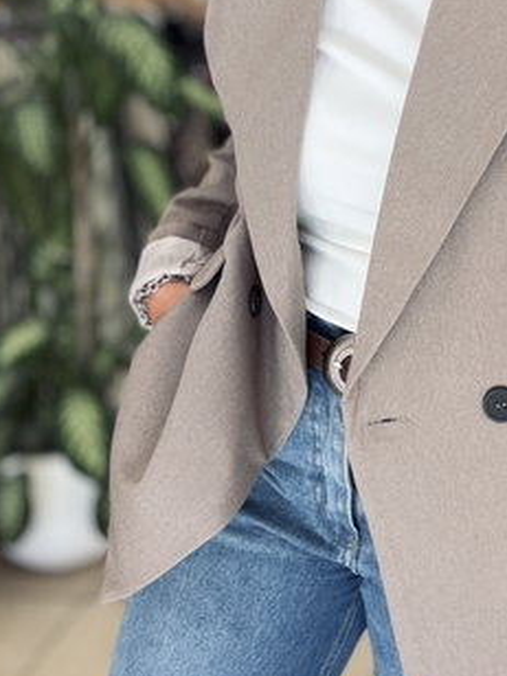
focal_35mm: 52
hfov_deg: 27.4
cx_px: 421
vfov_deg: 36.3
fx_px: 1015
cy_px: 205
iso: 80
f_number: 1.9
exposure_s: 1/112
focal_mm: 2.71
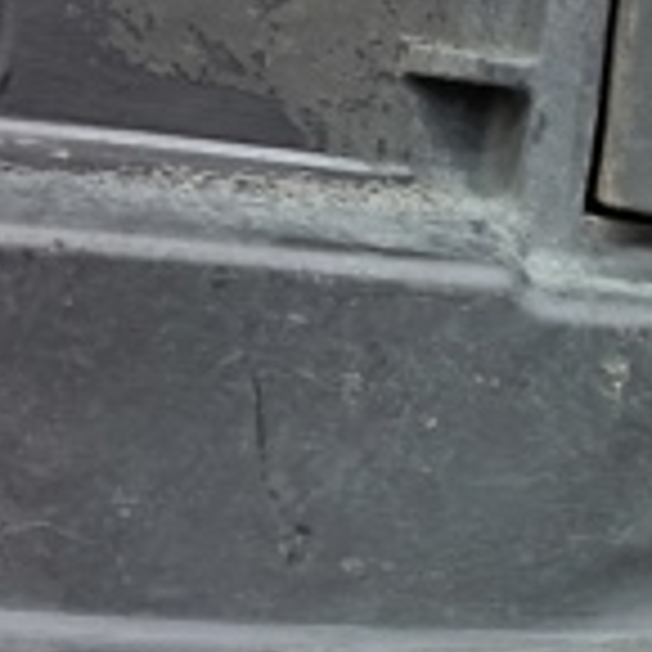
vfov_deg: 16.6
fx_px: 2238
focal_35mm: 105
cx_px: 778
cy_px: 411
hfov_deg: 16.0
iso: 200
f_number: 1.8
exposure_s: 1/50
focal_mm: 4
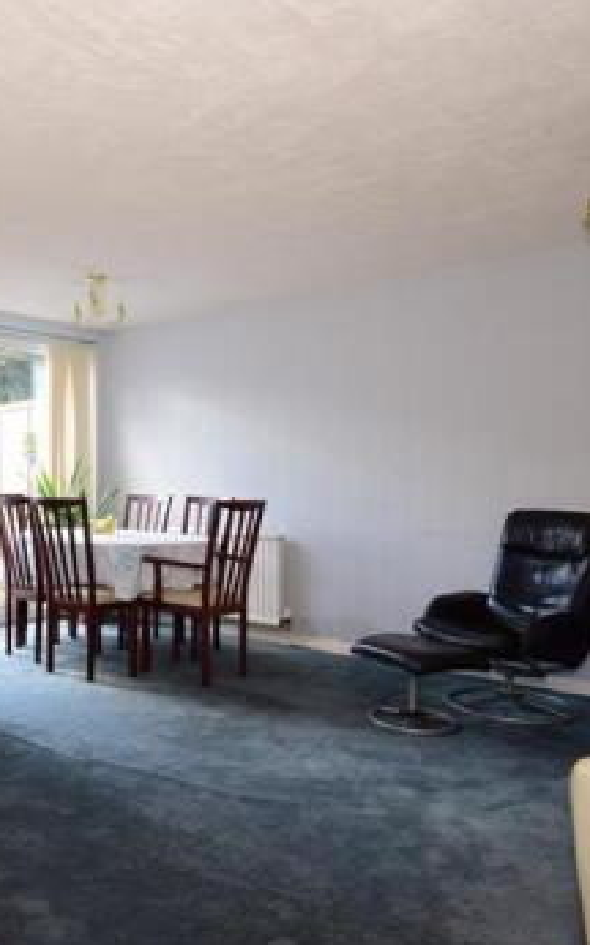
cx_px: 137
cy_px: 482
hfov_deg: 41.6
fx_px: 747
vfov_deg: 64.6
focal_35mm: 29
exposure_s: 1/10
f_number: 6.3
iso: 100
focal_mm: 10
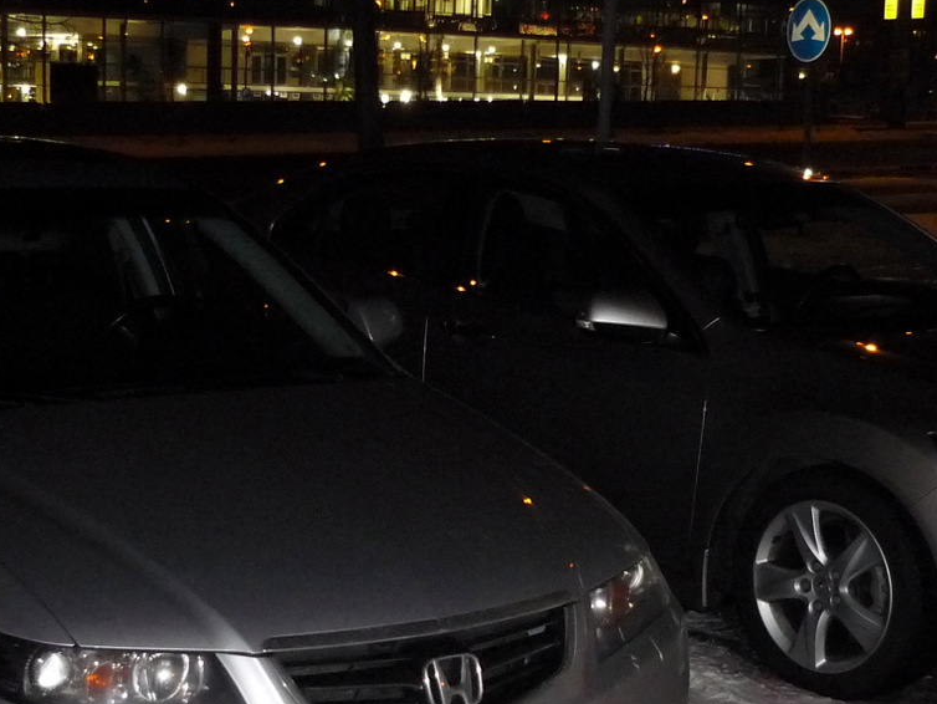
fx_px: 1895
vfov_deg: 20.9
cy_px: 469
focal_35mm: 70
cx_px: 442
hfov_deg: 27.8
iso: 400
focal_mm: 5.5
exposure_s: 1/30
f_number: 2.8
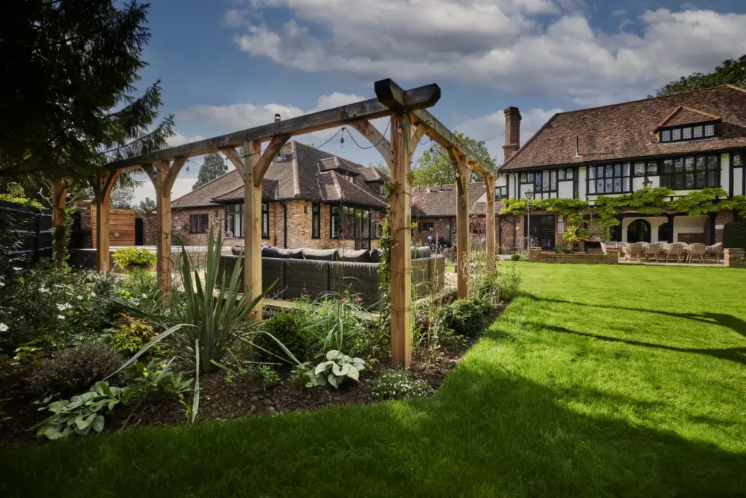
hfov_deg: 96.7
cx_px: 373
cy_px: 249
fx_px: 332
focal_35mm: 16
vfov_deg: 73.8
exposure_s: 1/250
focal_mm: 16
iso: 200
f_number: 10
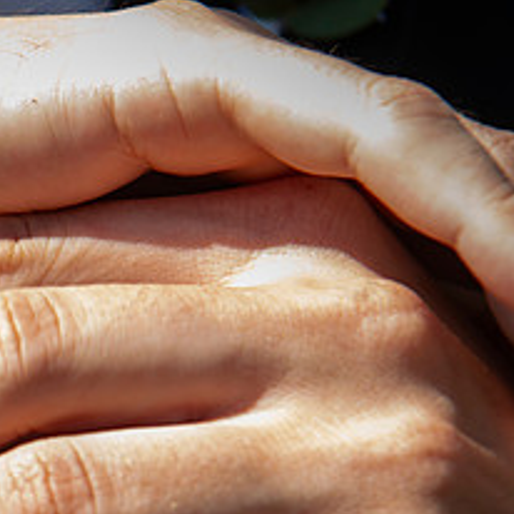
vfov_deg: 10.4
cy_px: 419
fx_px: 2822
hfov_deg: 10.1
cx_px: -197
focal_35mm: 168
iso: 50
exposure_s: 1/60
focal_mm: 70
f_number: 8
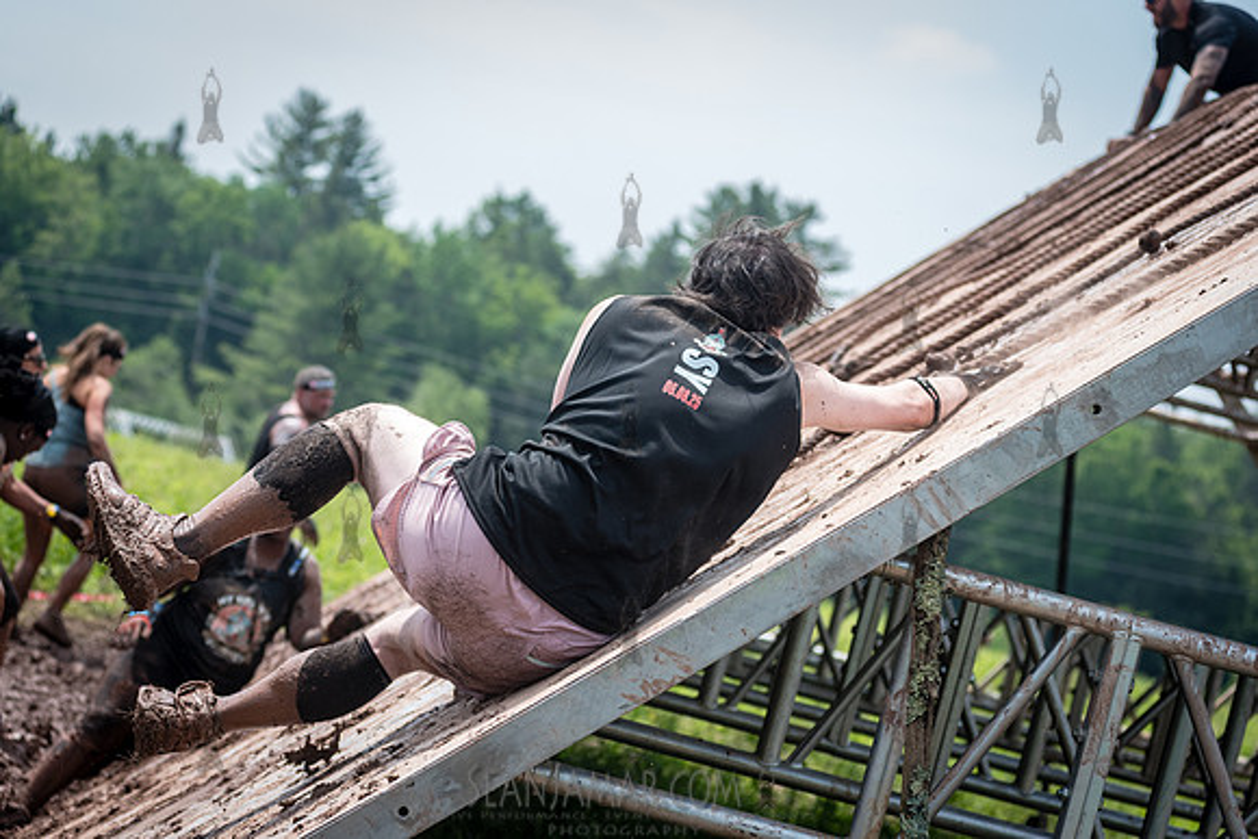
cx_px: 629
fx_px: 2796
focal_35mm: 80
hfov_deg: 25.4
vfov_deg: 17.1
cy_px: 420
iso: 400
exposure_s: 1/1600
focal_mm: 80
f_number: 4
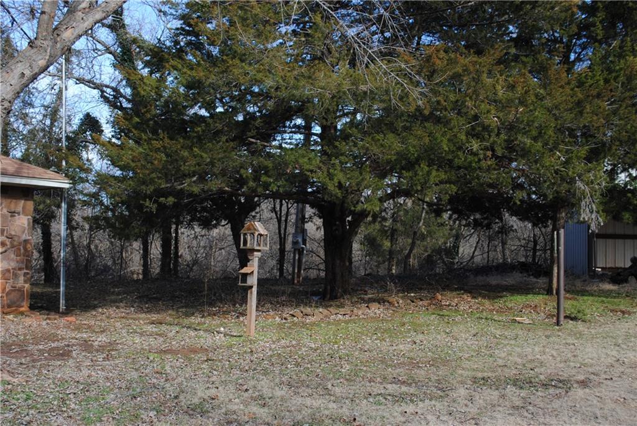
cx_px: 318
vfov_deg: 31.9
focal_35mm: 42
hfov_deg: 46.4
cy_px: 213
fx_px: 744
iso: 100
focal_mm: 28
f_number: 6.3
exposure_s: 1/160
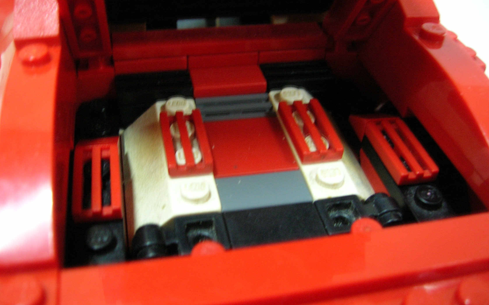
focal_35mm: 37
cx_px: 240
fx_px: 493
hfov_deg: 52.7
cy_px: 159
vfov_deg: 34.4
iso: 100
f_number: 2.9
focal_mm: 5.7
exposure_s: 1/1.3
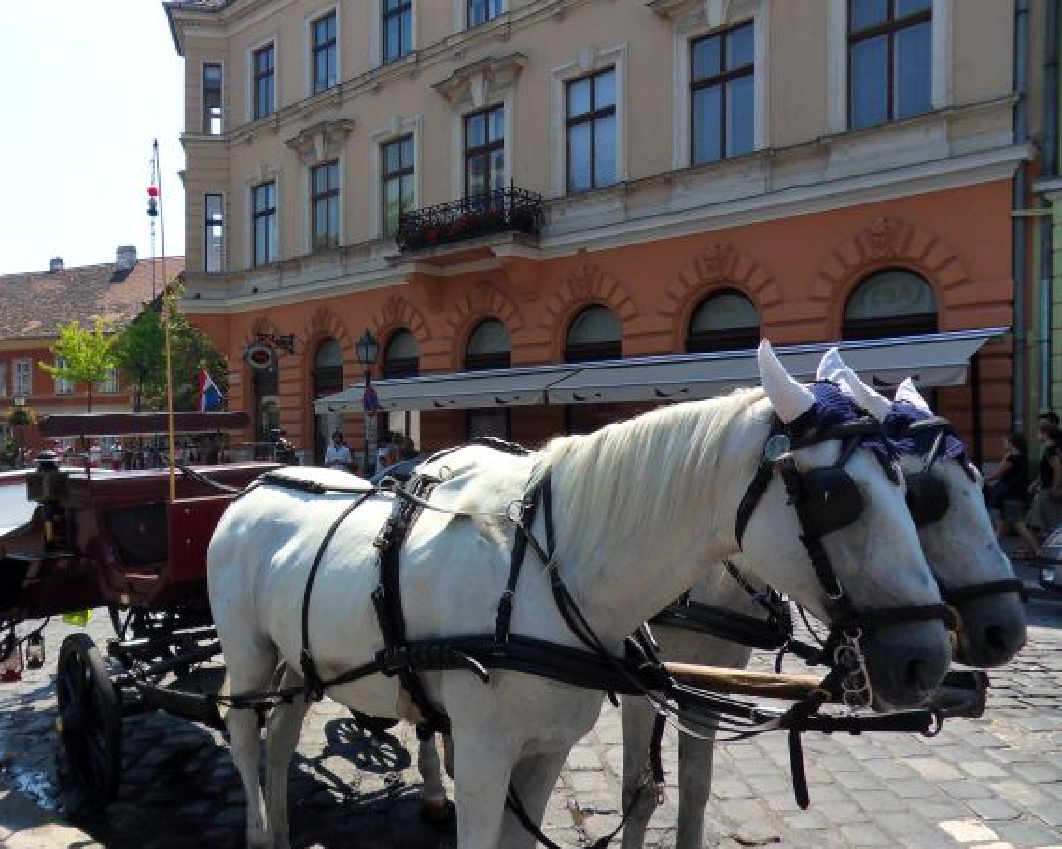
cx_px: 431
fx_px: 880
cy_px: 438
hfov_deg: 61.7
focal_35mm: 28
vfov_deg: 51.5
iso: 80
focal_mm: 4.2
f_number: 7.5
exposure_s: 1/125
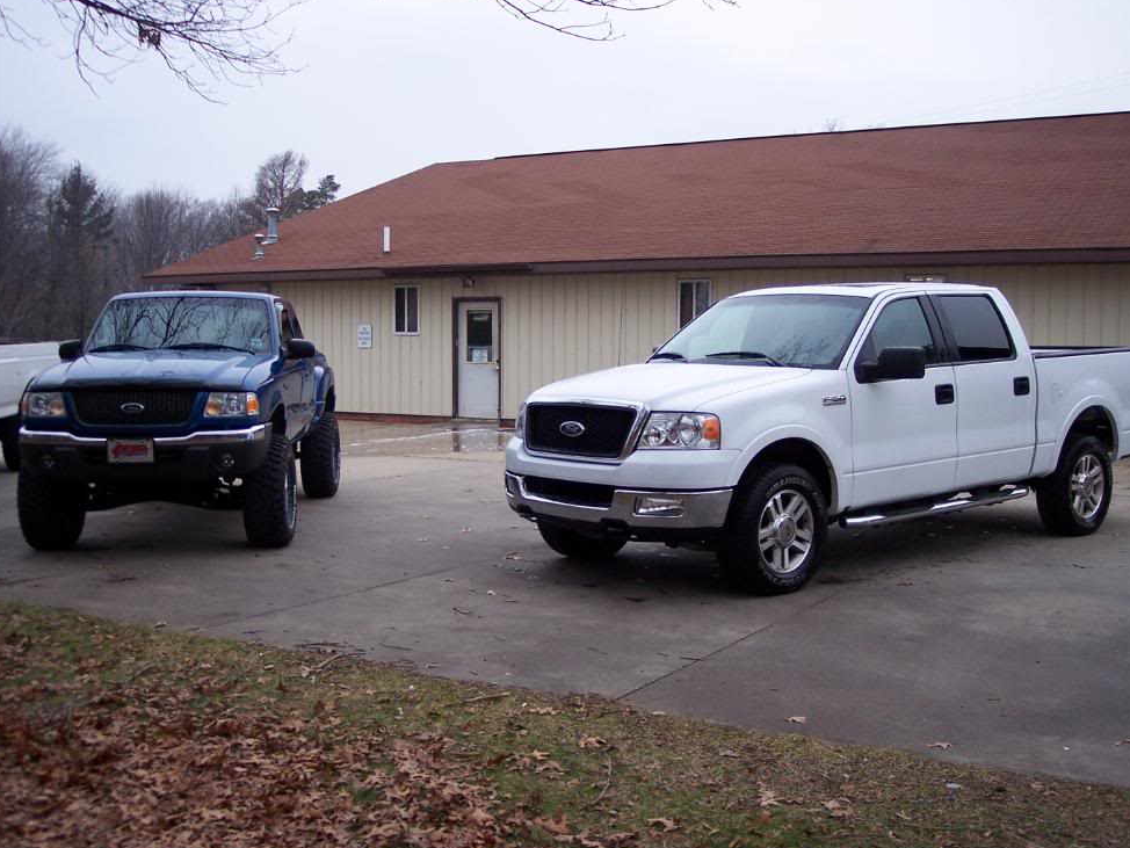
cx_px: 580
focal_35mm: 41
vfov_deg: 35.1
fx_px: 1339
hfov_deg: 45.8
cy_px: 411
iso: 100
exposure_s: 1/90
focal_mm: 8
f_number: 2.8
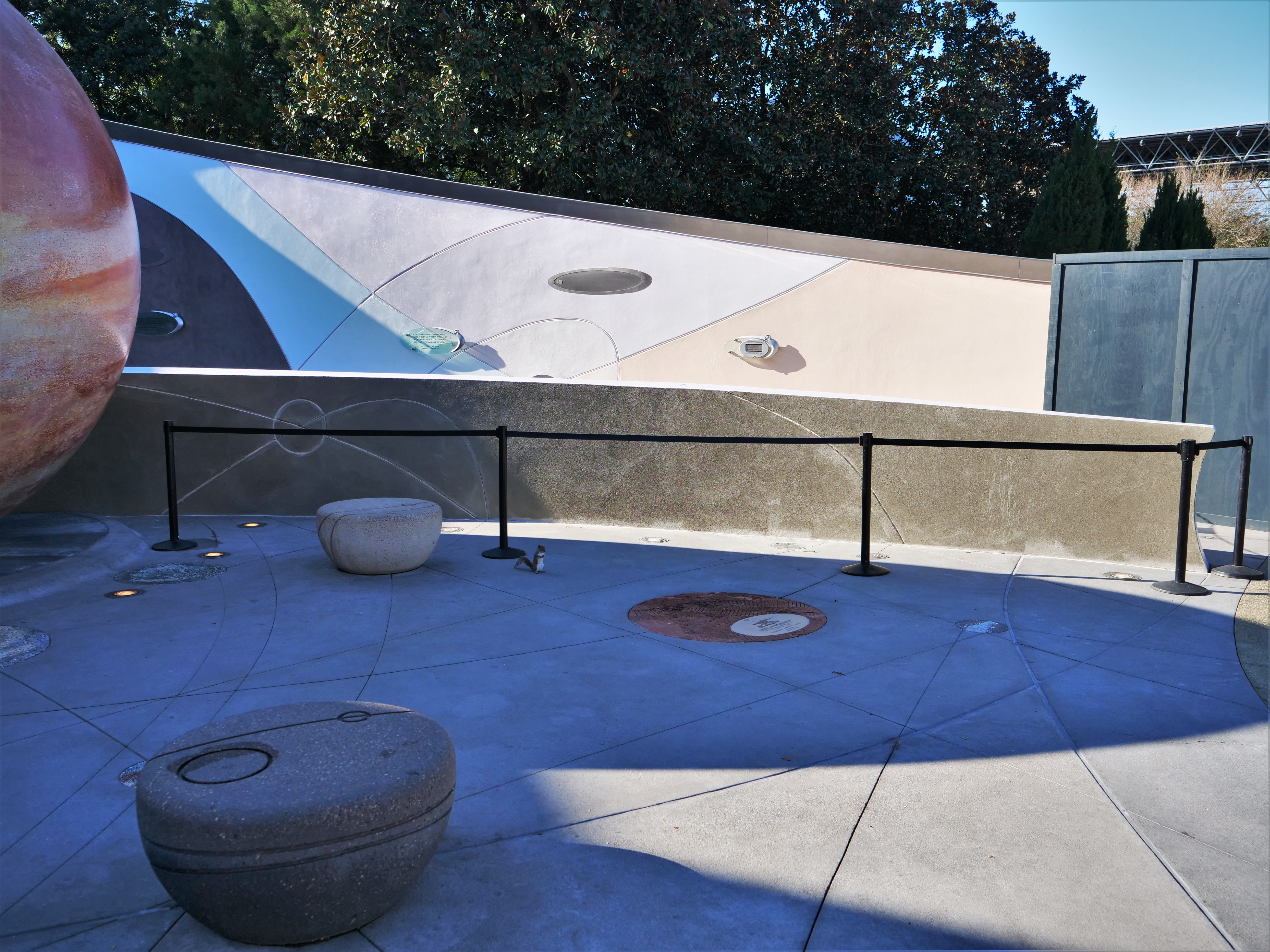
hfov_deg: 60.0
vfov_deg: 46.8
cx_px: 635
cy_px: 476
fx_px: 1101
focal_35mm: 30
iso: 200
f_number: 3
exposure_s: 1/1300
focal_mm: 15
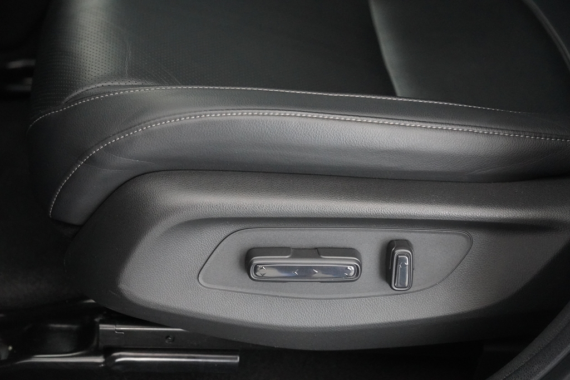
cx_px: 285
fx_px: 1069
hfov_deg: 29.9
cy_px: 190
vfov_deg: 20.2
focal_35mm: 68
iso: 6400
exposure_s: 1/160
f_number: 2.8
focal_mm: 45
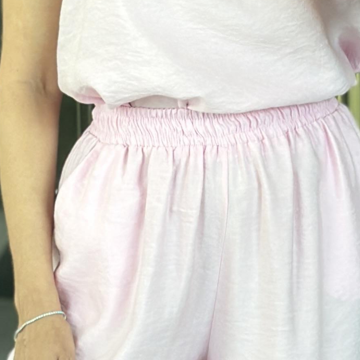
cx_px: 196
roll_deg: +1.0
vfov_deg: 9.0
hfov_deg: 9.0
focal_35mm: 194
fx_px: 2283
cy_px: 216
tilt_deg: -19.4
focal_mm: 6.86
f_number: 1.78
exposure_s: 1/145
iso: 125
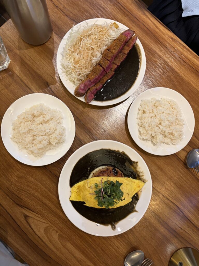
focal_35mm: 26
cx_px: 100
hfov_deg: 53.1
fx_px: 199
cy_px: 133
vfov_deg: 67.3
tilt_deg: -83.1
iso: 160
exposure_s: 1/60
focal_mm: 5.96
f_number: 1.6
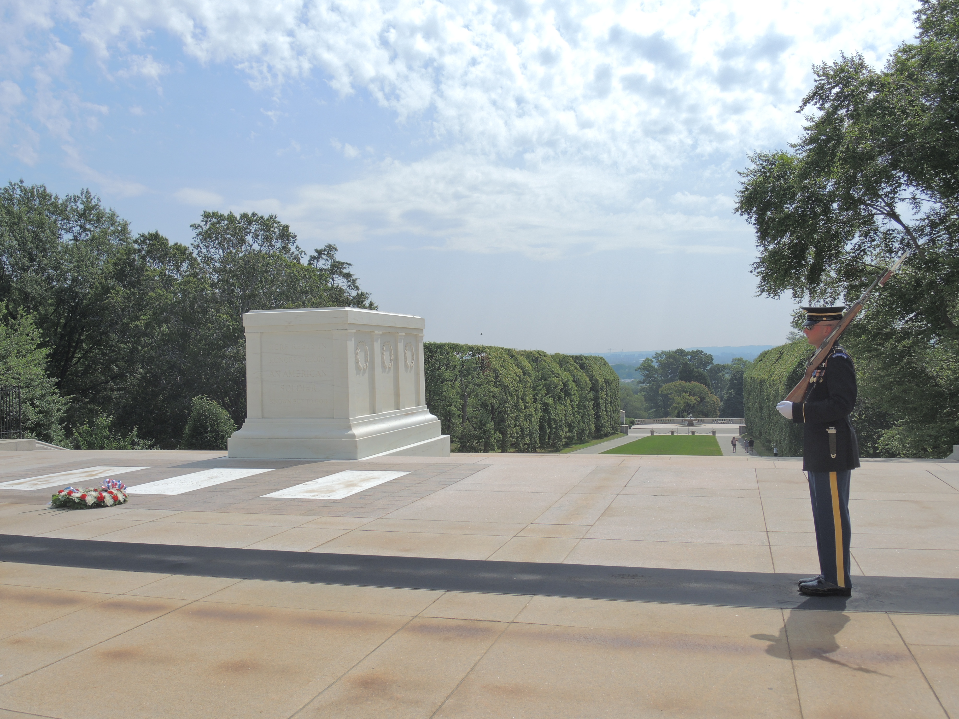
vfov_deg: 46.8
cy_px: 360
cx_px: 480
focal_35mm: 30
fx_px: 831
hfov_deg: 60.0
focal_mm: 6.5
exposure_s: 1/1250
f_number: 3.5
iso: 80
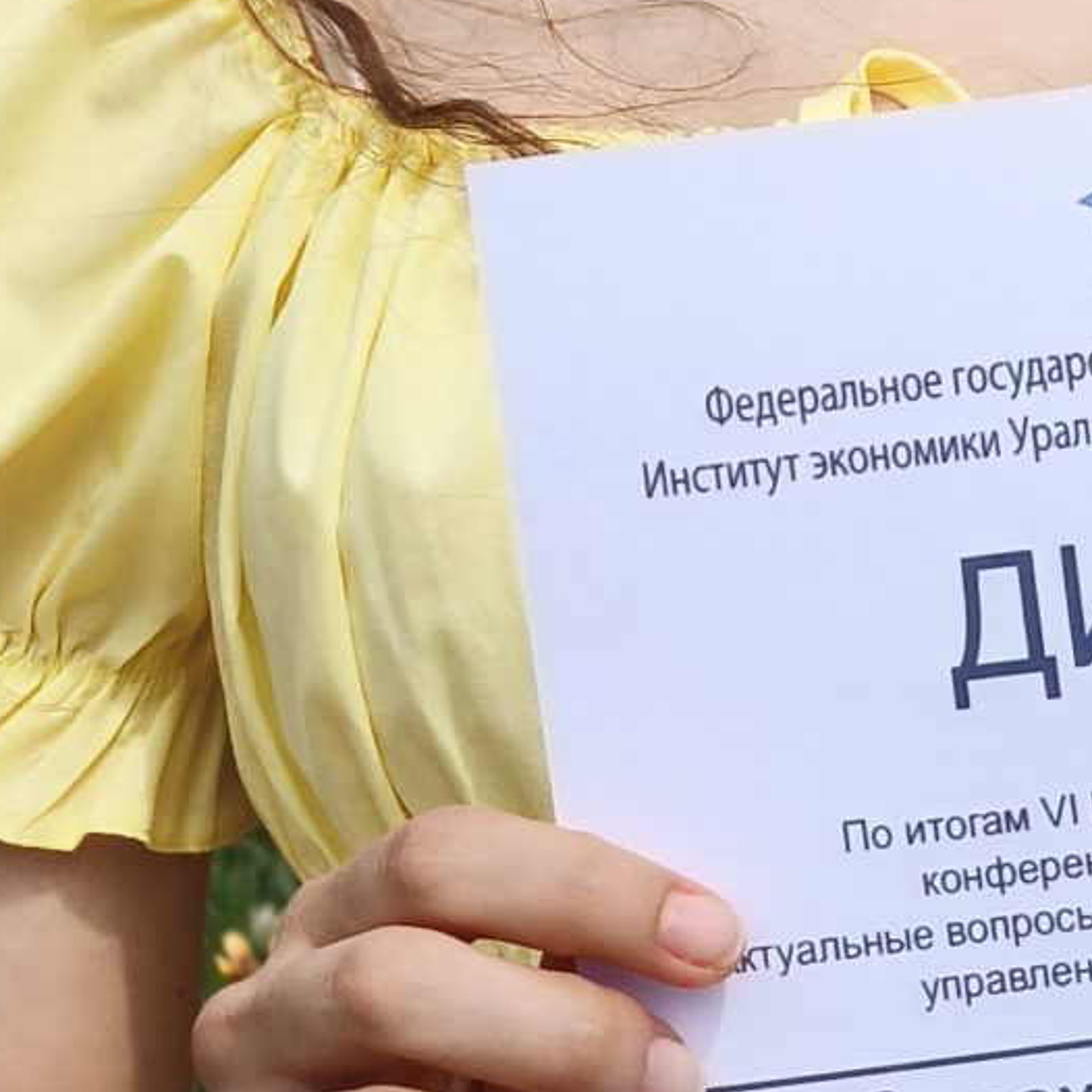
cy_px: -31
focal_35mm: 215
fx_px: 7673
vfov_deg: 8.1
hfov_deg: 8.1
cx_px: 970
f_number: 1.9
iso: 160
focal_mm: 7.1
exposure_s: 1/1153
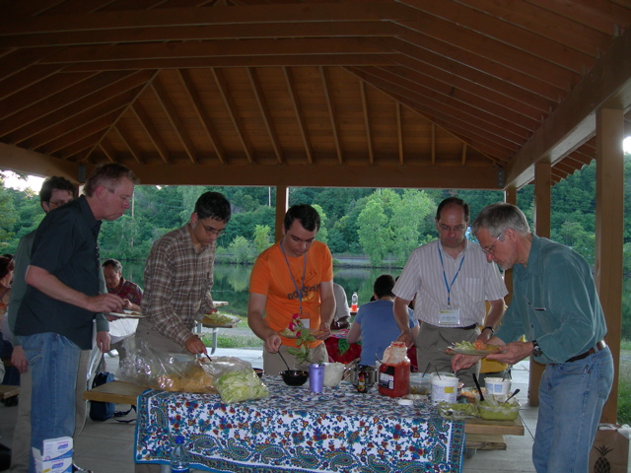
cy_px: 236
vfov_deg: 37.7
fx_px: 693
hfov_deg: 49.0
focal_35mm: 38
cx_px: 316
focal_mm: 7.8
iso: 83
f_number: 2.8
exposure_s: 1/60.1
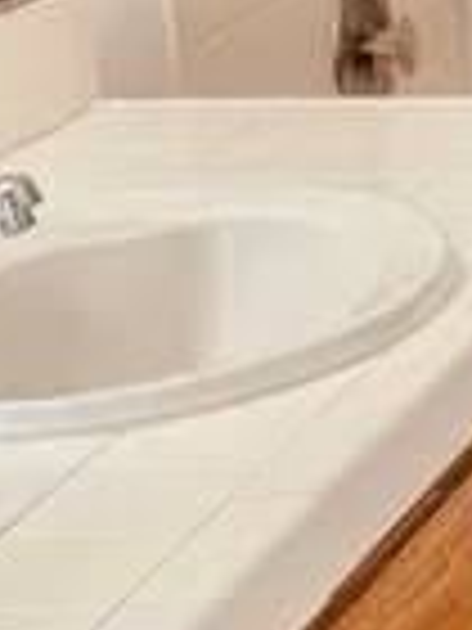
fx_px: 3182
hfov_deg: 8.3
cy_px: 274
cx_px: 665
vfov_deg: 11.3
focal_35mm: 175
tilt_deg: -15.8
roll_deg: +5.8
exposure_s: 1/120
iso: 80
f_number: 1.78
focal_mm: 6.76
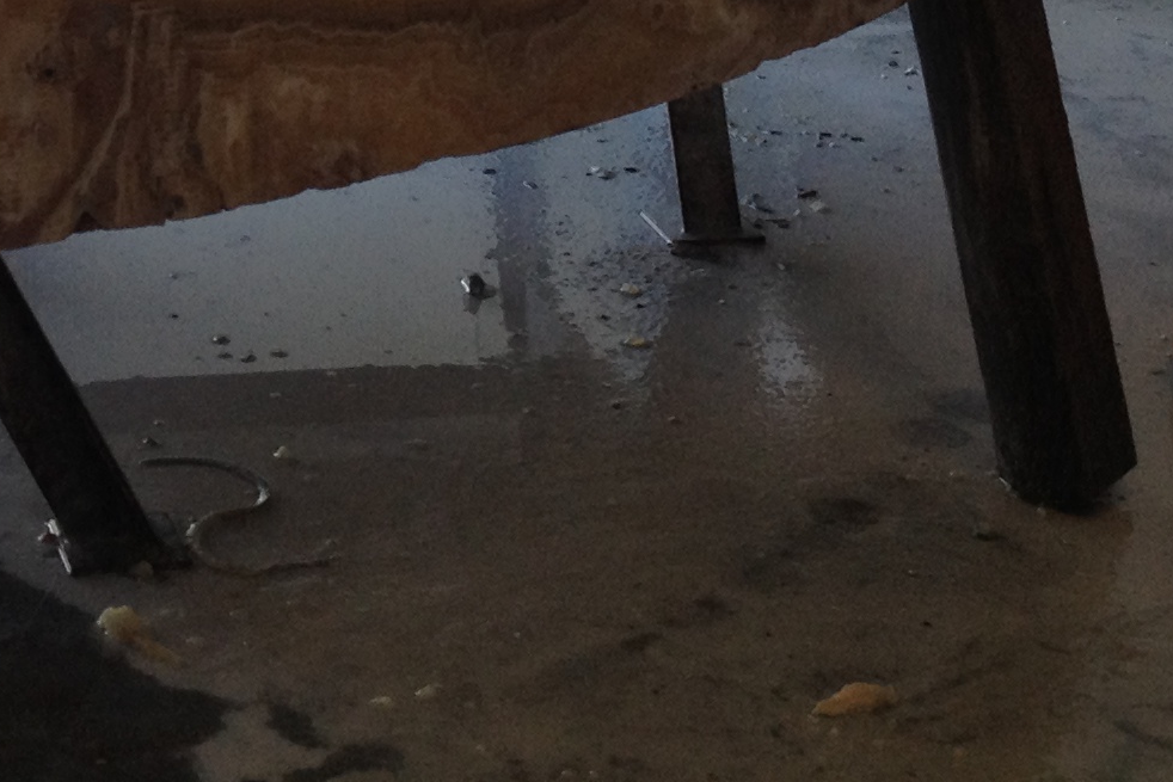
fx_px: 3943
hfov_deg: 16.8
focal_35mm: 121
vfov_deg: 10.7
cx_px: 211
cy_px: -584
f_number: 2.4
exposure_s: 1/167
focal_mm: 4.28
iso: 50
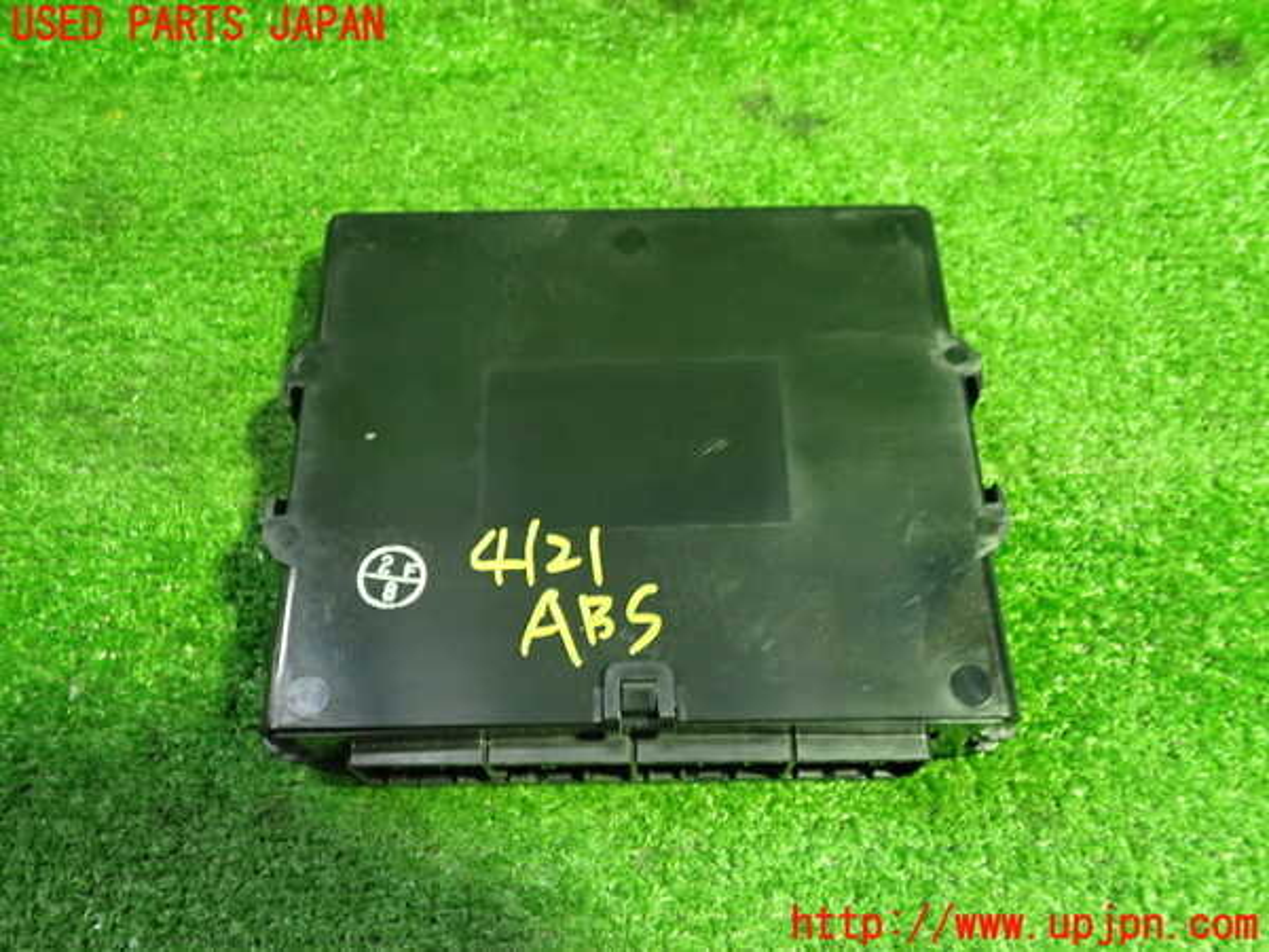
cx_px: 634
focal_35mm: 30
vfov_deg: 46.8
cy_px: 476
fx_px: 1100
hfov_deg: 60.0
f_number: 2.3
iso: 640
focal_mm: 5.4
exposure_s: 1/30
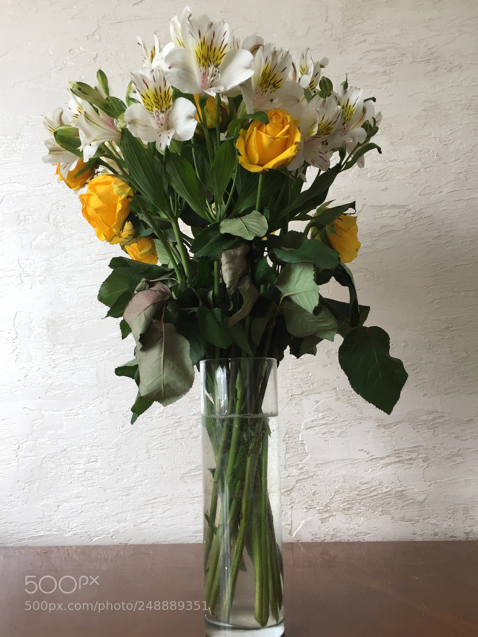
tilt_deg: +8.8
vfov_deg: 61.7
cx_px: 239
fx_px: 534
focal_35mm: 29
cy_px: 318
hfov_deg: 48.2
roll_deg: +0.8
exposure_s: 1/100
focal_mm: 4.15
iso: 50
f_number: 2.2
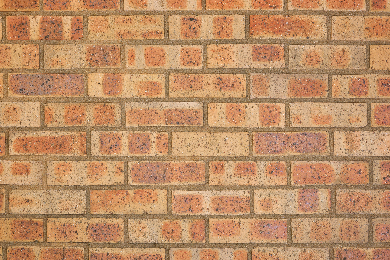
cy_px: 130
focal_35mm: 58
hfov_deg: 34.5
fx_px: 628
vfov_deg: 23.4
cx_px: 195
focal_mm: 58
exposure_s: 1/125
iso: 100
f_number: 13
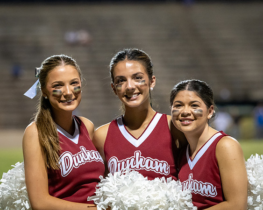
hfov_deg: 10.2
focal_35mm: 190
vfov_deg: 8.1
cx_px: 136
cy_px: 79
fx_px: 1479
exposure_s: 1/320
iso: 5000
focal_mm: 135
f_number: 2.8
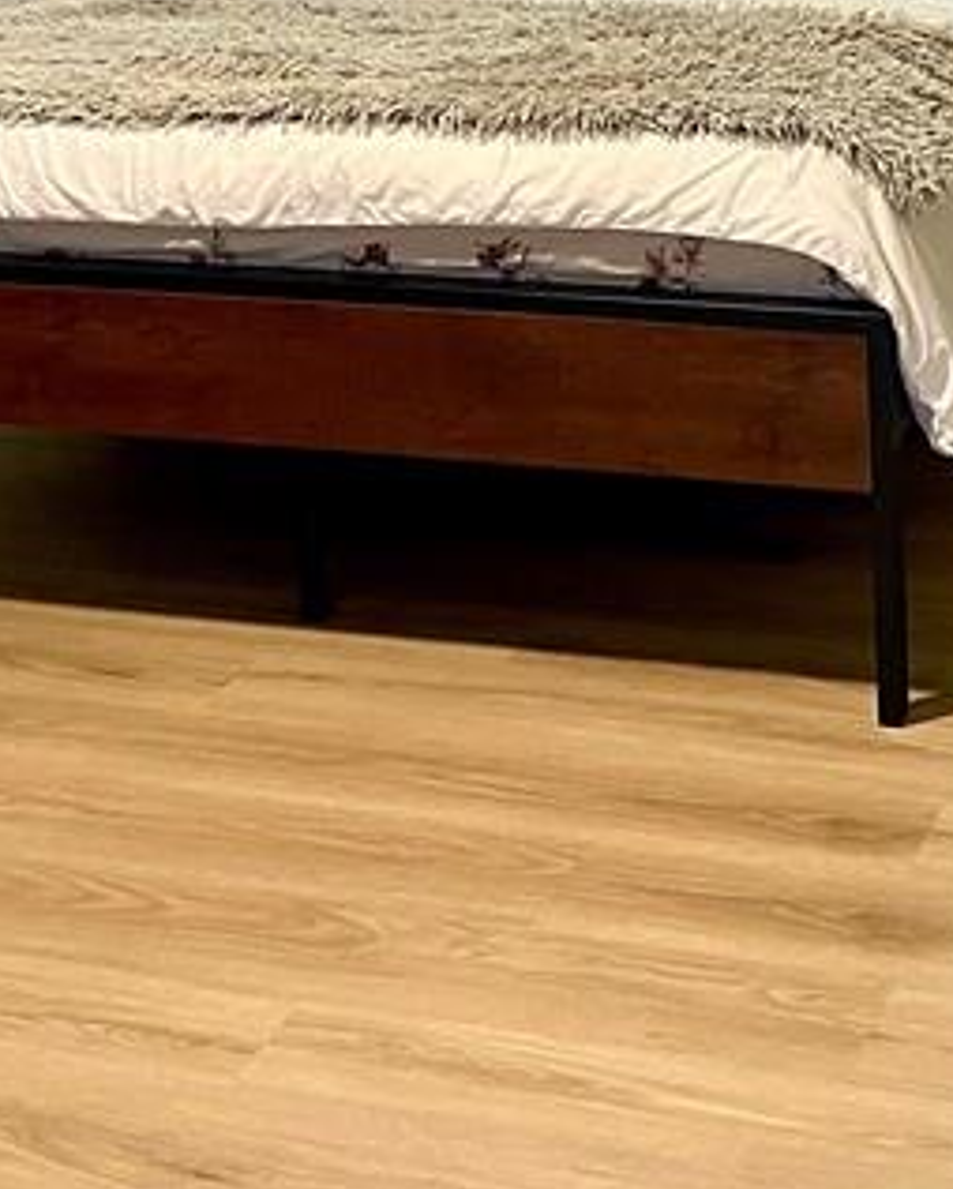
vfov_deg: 21.8
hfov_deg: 18.7
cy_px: -180
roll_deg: +2.5
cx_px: 585
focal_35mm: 82
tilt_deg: -5.0
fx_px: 2888
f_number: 1.8
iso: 320
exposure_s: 1/60
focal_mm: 4.25
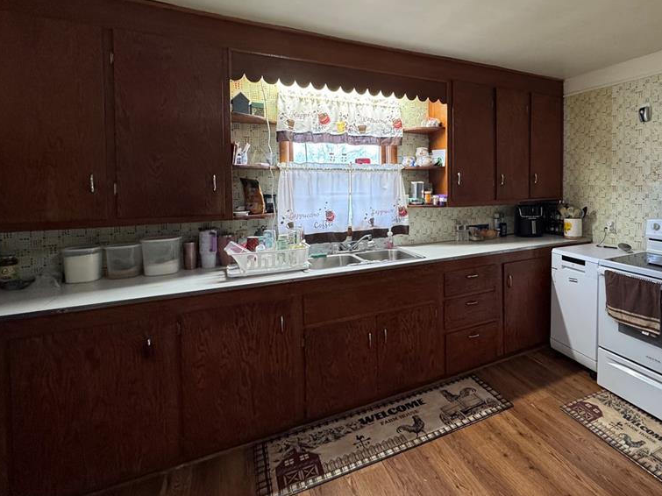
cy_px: 195
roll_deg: +0.7
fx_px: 363
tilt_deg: -0.3
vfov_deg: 67.9
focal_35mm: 19
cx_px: 430
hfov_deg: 82.4
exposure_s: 1/120
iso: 320
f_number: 2.2
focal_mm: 2.22
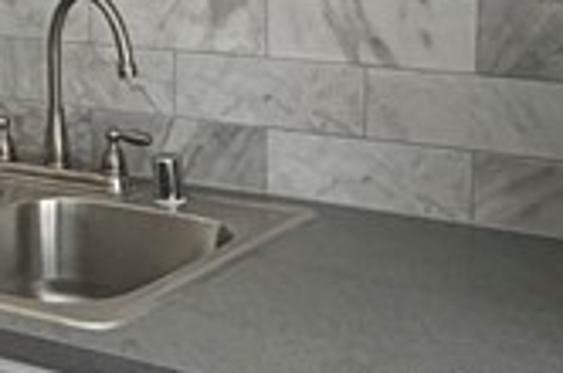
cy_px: 68
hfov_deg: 22.1
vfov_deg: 15.0
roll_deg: +1.1
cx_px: 41
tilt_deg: -9.5
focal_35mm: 90
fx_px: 1405
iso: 250
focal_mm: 2.22
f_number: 2.2
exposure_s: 1/121
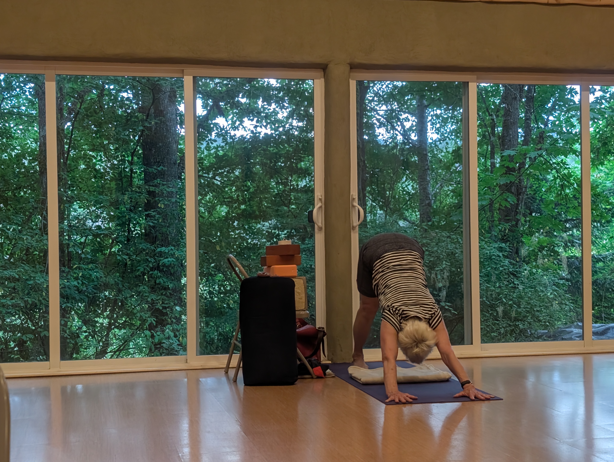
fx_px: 870
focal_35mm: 49
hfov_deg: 38.9
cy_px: 231
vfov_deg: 29.7
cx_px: 307
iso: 193
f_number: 1.68
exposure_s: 1/83.3
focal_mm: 6.9
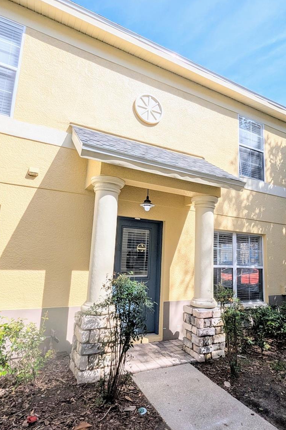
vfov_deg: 86.9
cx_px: 164
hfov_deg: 64.2
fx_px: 226
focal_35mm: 19
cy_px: 218
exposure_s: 1/1546
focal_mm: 1.95
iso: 46
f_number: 2.2
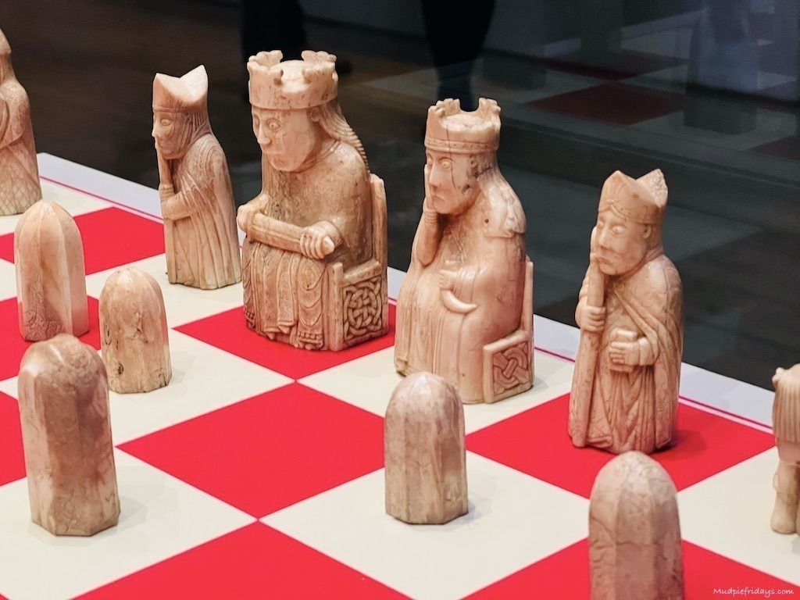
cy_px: 300
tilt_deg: -19.7
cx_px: 400
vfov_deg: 19.1
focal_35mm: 77
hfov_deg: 25.3
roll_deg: +2.1
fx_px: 1780
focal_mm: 9
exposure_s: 1/49
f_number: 2.8
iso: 500
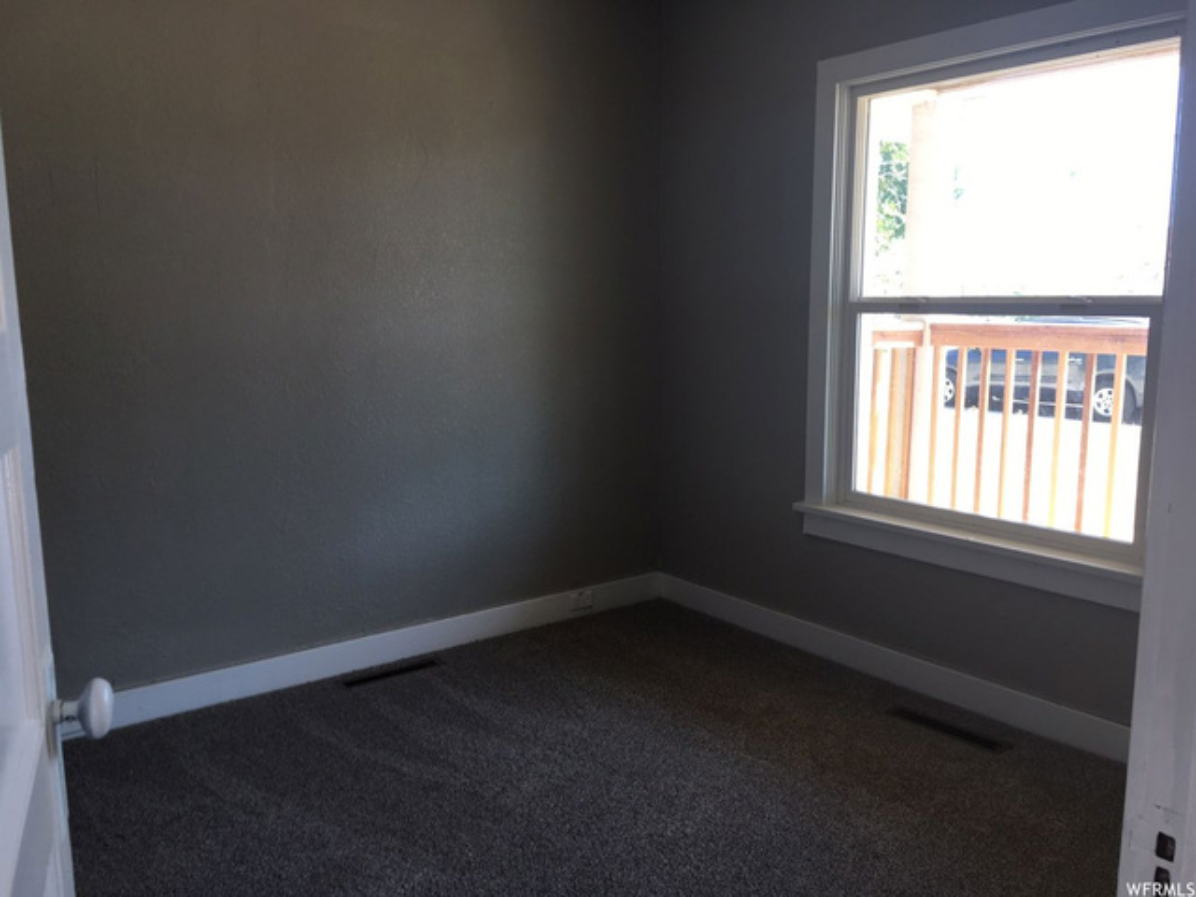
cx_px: 598
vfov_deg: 48.2
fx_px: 1002
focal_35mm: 29
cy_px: 448
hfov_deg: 61.7
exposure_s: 1/60
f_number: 2.2
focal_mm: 4.15
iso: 25
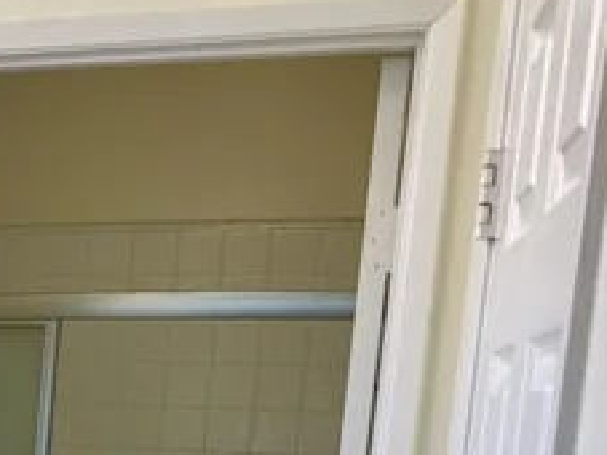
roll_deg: -2.1
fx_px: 1385
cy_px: 648
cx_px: -320
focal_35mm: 79
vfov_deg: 17.1
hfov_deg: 20.8
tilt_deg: -10.1
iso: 100
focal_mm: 6.86
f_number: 1.78
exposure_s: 1/163
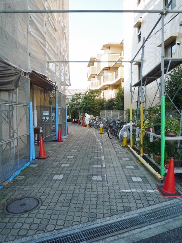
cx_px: 91
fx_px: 175
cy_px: 122
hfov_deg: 54.9
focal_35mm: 25
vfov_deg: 69.4
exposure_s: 1/250
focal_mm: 4.4
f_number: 2.8
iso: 100
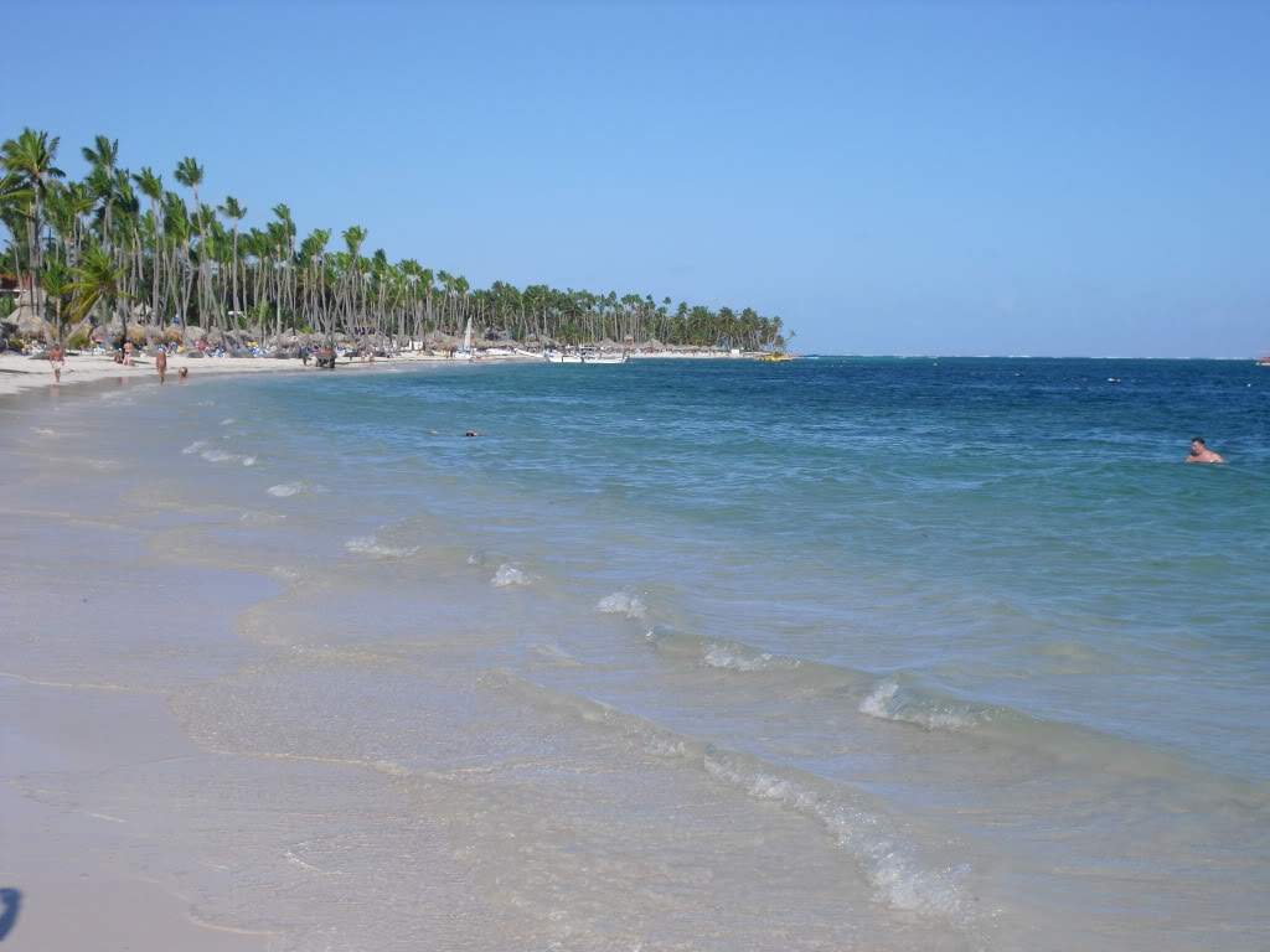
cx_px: 635
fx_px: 2311
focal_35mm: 63
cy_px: 476
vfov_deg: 23.3
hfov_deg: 30.7
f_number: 10.6
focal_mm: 11.2
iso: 64
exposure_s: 1/160
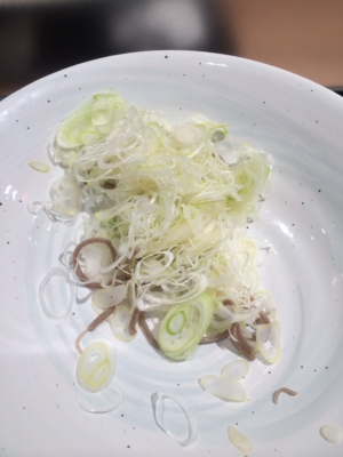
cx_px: 172
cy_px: 228
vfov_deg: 60.0
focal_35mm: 30
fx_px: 396
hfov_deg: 46.8
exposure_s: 1/40
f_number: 2.2
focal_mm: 4.12
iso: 40
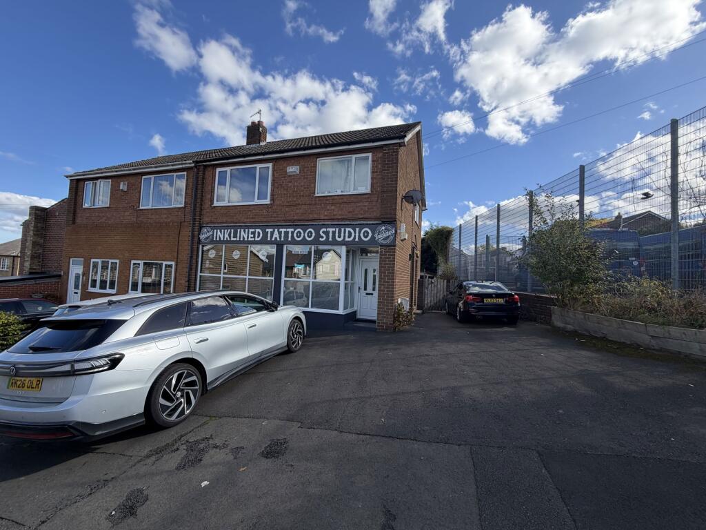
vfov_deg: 85.7
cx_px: 353
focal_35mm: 14
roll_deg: -2.7
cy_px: 265
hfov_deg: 102.1
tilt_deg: +3.2
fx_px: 286
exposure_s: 1/770
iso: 32
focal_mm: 2.22
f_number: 2.2
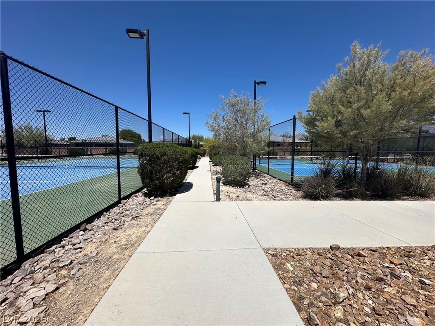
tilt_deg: -5.2
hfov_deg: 102.1
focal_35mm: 14
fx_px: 176
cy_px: 163
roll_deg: +0.1
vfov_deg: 85.7
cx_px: 218
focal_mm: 2.22
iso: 50
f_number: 2.2
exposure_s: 1/4292
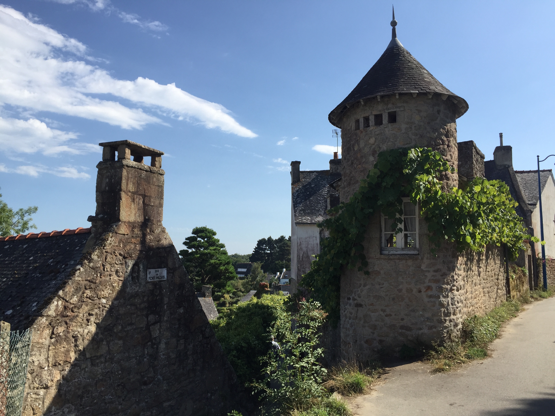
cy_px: 208
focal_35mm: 29
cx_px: 278
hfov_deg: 61.7
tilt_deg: +7.1
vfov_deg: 48.2
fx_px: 465
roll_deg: -0.6
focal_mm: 4.15
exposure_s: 1/1799
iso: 32
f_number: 2.2
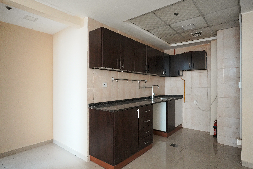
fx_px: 141
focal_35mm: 20
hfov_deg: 84.0
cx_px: 126
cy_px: 84
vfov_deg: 61.9
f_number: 2.8
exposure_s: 1/90
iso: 3200
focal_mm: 20
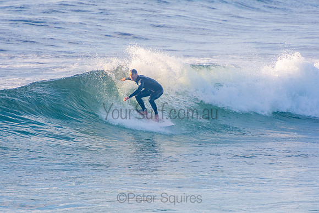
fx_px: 5507
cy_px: 106
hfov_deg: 3.3
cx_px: 160
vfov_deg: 2.2
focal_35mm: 621
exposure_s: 1/1250
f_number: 5.6
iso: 450
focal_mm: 400
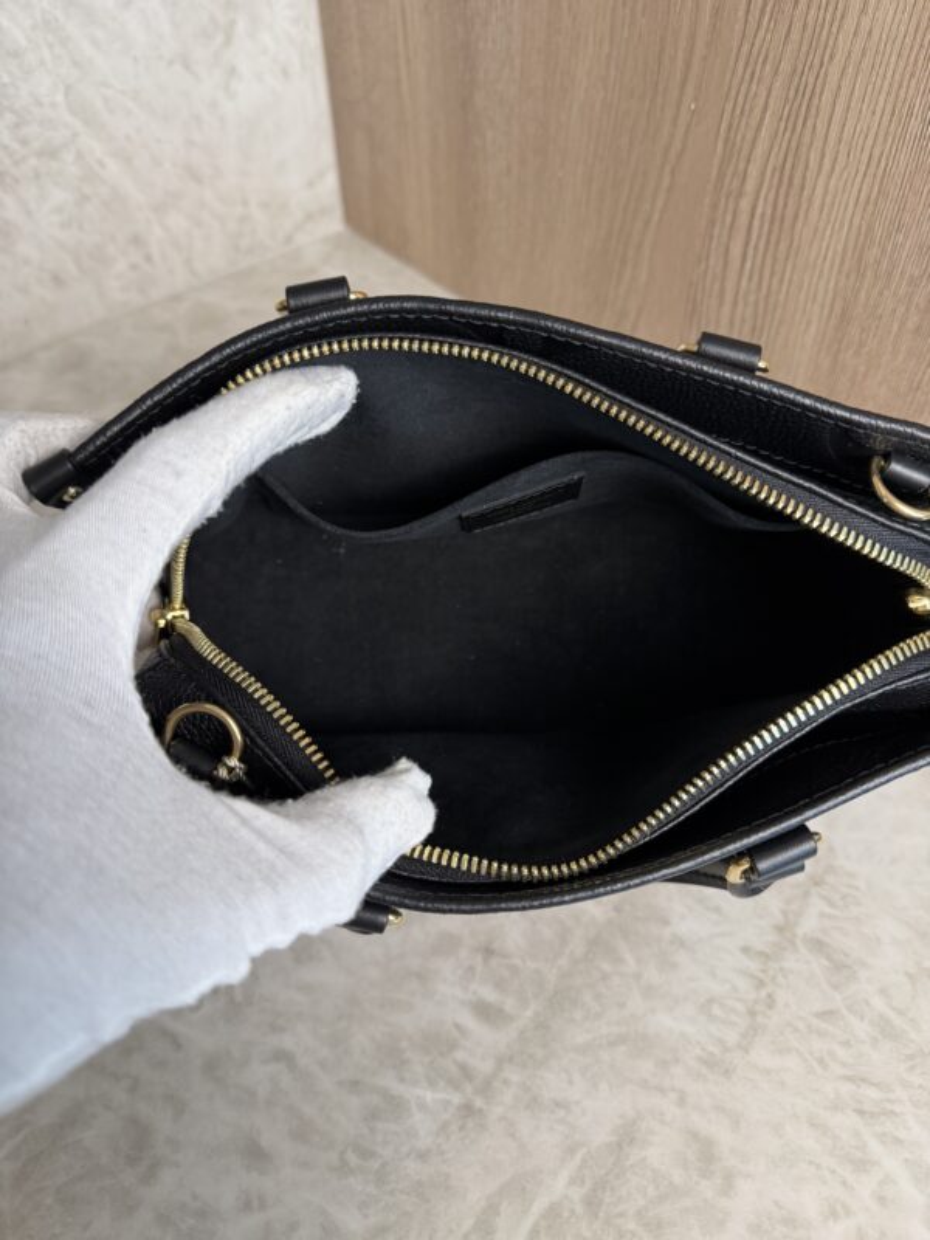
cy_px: 620
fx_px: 860
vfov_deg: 71.6
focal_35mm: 24
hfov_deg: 56.8
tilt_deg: -49.0
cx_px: 465
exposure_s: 1/120
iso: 160
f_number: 1.78
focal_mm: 6.76
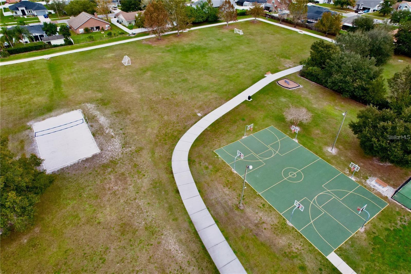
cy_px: 137
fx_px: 251
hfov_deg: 78.6
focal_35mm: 22
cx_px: 206
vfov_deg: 57.2
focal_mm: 8.38
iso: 400
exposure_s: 1/2000
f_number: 2.8
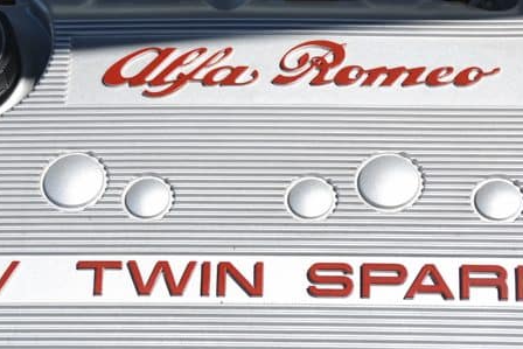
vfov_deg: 9.5
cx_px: 236
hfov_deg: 14.2
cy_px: 148
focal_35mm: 144
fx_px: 2093
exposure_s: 1/250
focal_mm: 56
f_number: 8
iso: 100
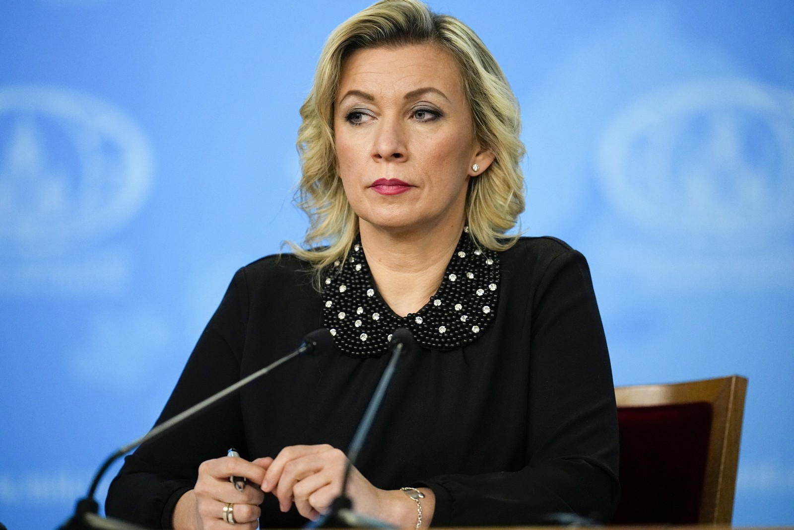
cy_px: 265
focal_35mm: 400
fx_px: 8822
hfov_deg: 5.2
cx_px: 397
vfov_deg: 3.4
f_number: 2.8
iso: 5000
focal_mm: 400
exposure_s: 1/500
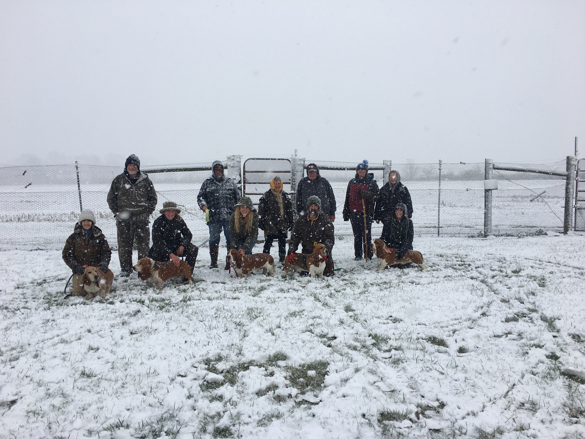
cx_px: 292
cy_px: 220
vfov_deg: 48.2
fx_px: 490
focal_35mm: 29
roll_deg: +0.2
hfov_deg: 61.7
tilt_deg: -5.1
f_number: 2.2
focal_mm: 4.15
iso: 25
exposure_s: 1/1068
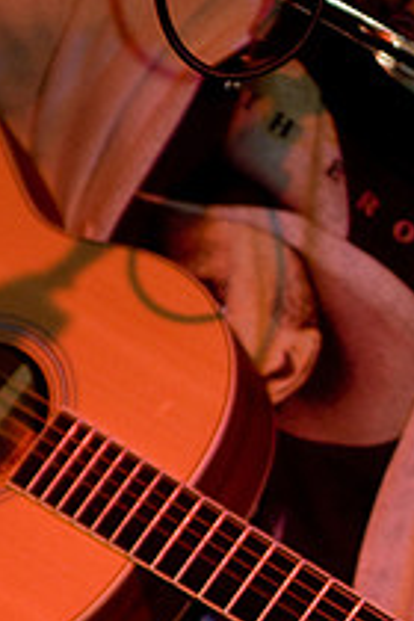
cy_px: 491
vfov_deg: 9.1
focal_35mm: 225
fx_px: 3881
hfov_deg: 6.1
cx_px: 339
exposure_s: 1/60
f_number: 2.8
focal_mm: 70
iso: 800
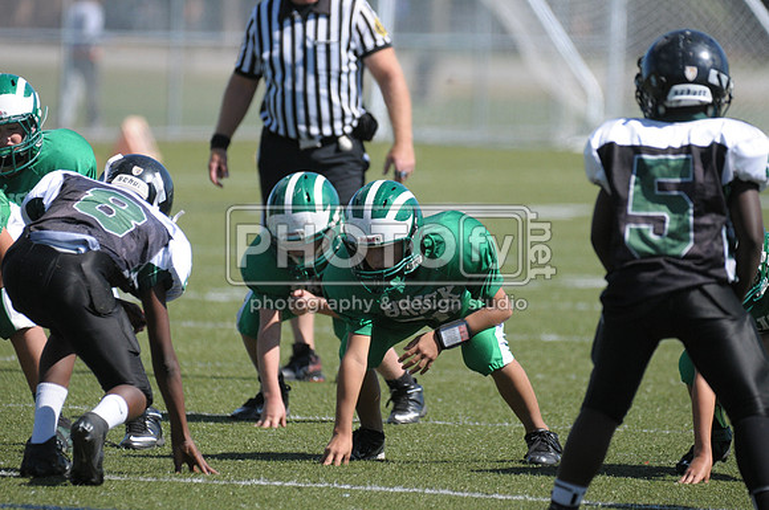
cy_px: 255
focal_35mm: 450
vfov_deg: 3.0
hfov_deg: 4.6
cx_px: 384
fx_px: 9599
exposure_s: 1/4000
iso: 640
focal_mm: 300
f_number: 4
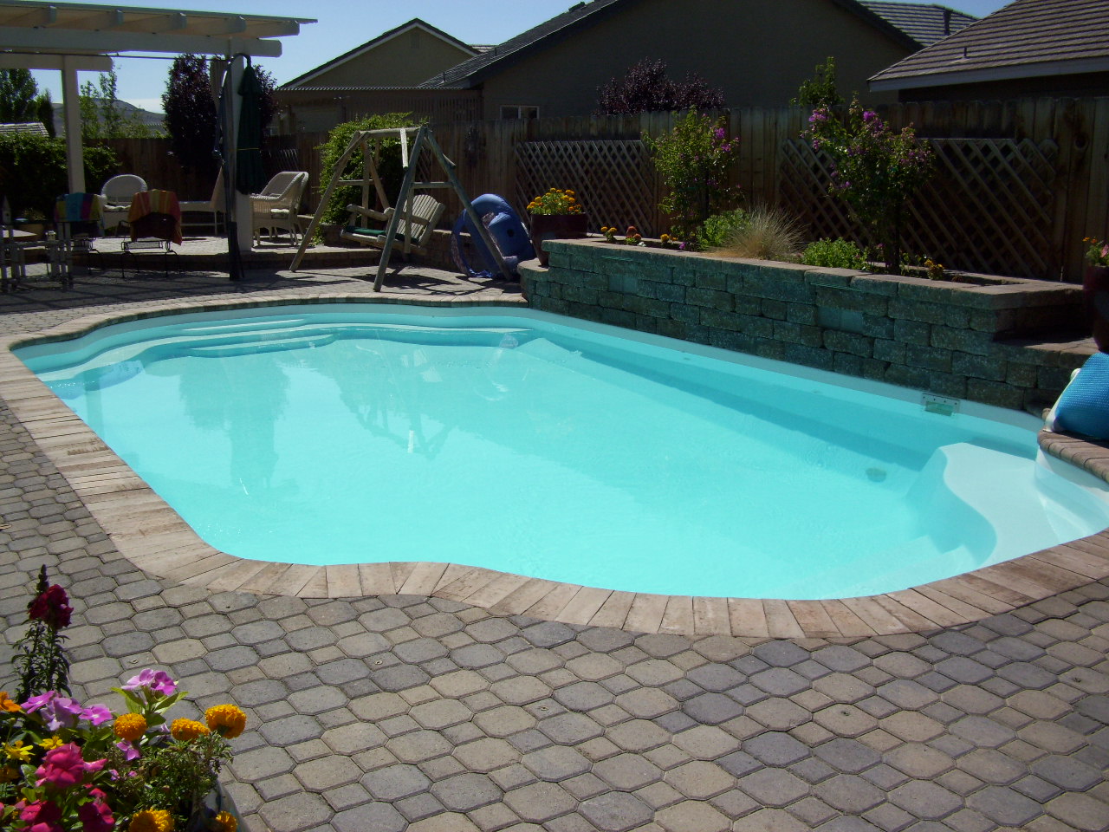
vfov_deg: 41.8
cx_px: 554
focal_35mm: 34
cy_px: 416
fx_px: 1089
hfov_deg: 54.0
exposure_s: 1/640
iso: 80
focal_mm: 5.7
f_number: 5.6
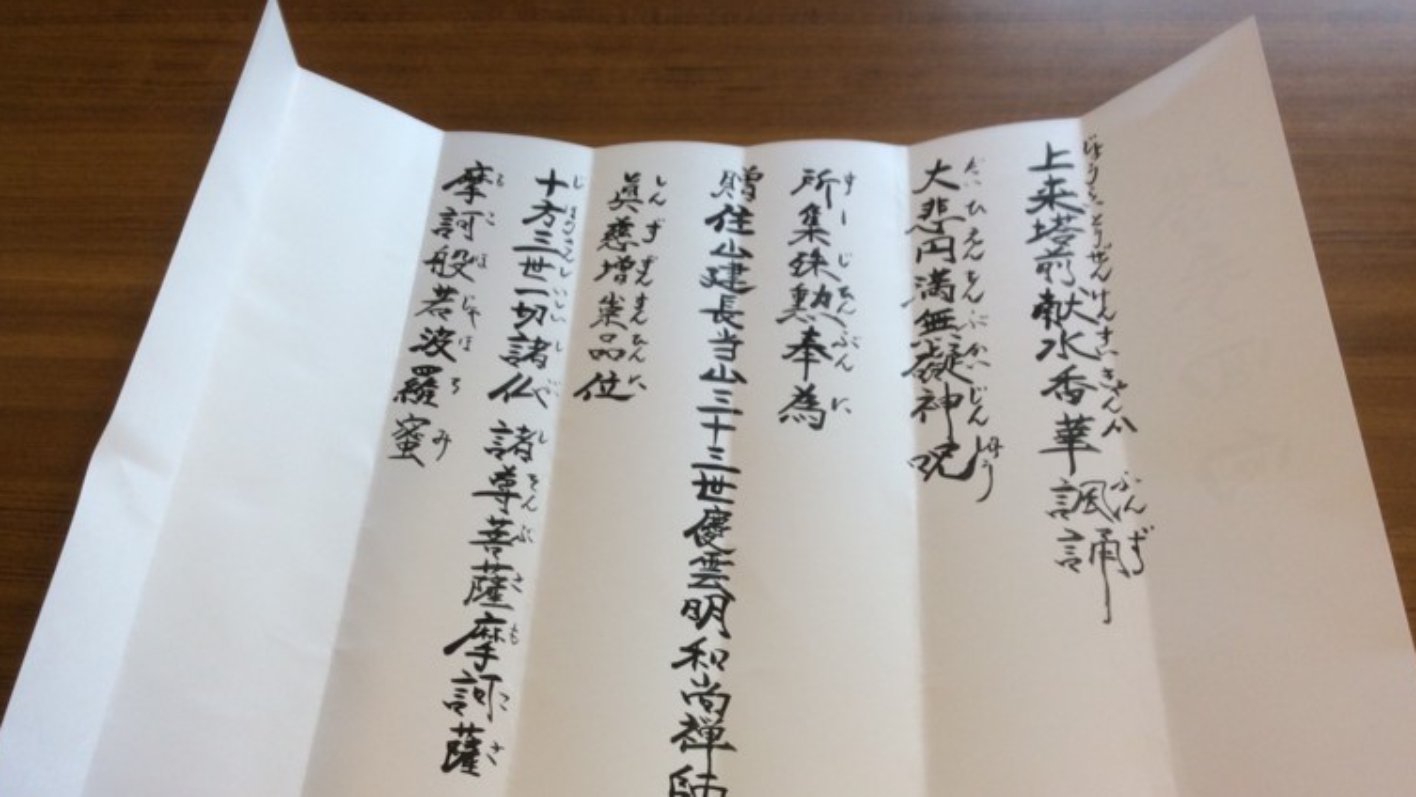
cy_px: 538
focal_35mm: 37
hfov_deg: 54.0
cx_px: 701
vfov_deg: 31.7
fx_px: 1390
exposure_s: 1/40
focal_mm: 3.3
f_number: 2.4
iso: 40
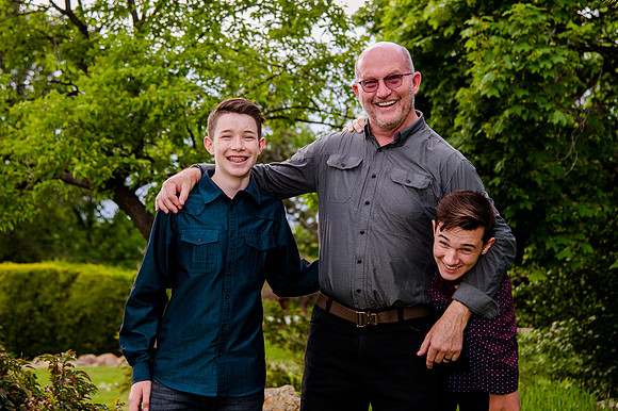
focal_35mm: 77
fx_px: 1328
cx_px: 309
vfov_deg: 17.6
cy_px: 154
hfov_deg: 26.2
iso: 160
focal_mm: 62
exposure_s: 1/200
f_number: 4.5
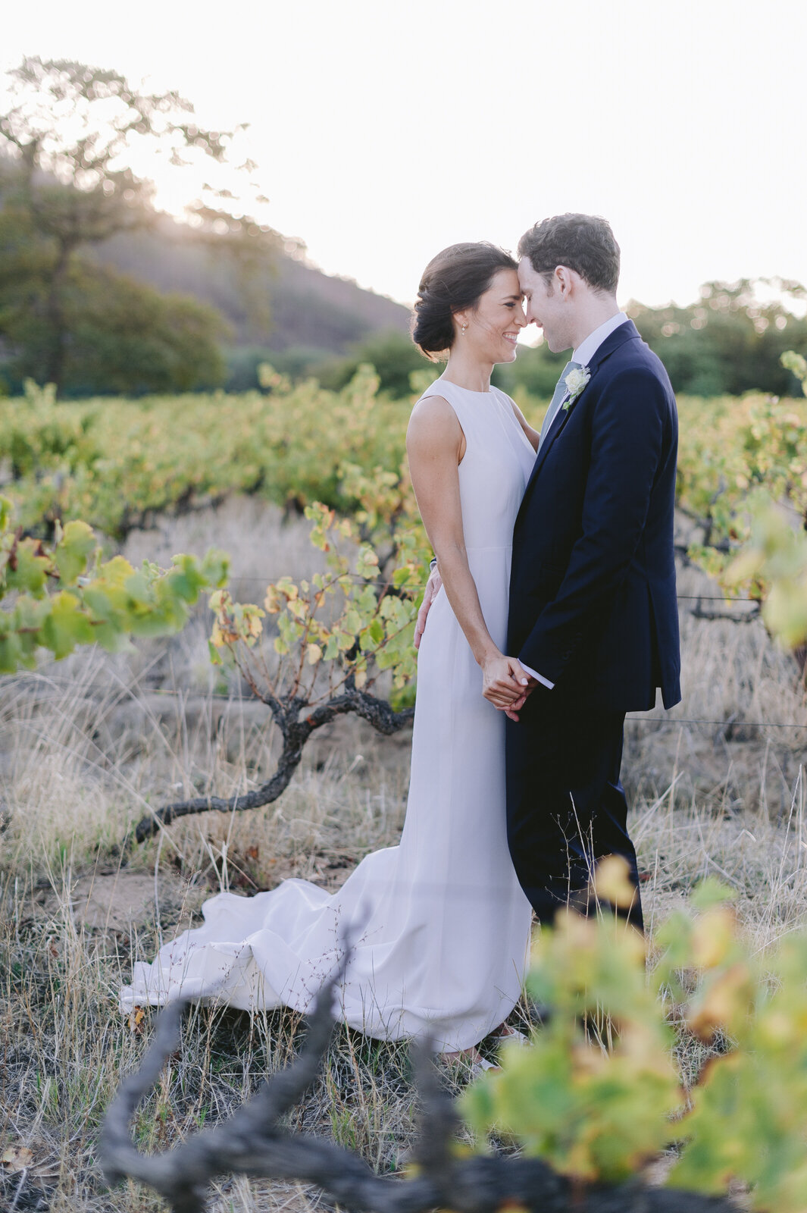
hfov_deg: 27.0
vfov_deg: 39.6
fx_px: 1683
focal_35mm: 50
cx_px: 404
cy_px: 606
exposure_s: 1/800
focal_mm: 50
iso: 320
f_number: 2
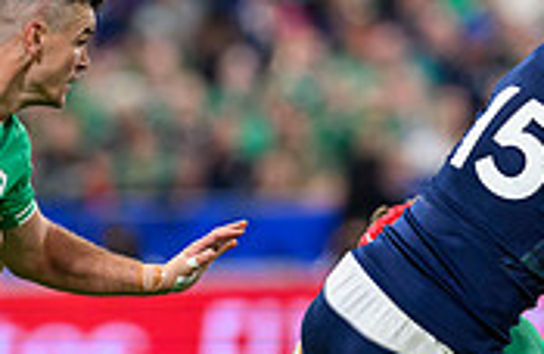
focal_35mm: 1616
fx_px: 24247
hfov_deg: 1.3
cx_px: 702
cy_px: 429
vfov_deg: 0.8
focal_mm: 400
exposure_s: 1/2000
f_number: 4
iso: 3200
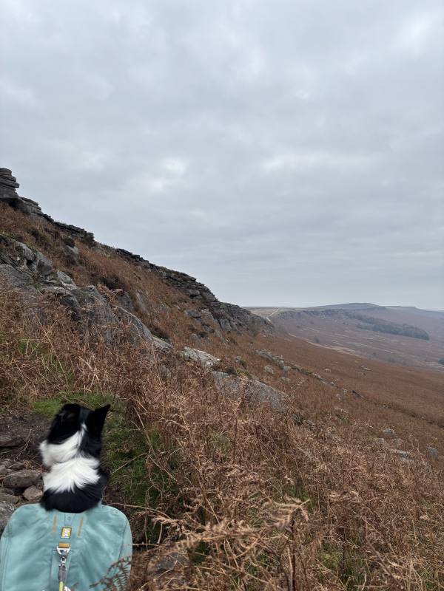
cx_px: 222
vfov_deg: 67.3
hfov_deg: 53.1
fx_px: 445
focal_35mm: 26
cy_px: 296
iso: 50
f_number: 1.6
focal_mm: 5.96
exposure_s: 1/1499
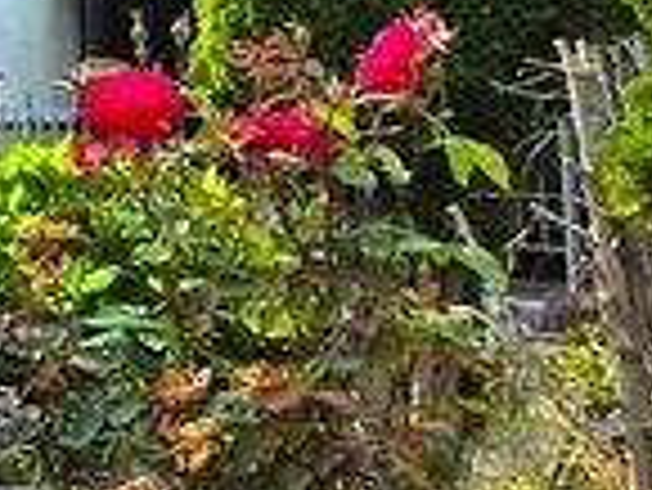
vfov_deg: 9.0
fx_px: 3054
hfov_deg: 9.3
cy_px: -144
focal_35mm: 162
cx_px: -1376
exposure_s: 1/2456
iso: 25
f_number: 1.8
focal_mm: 5.4
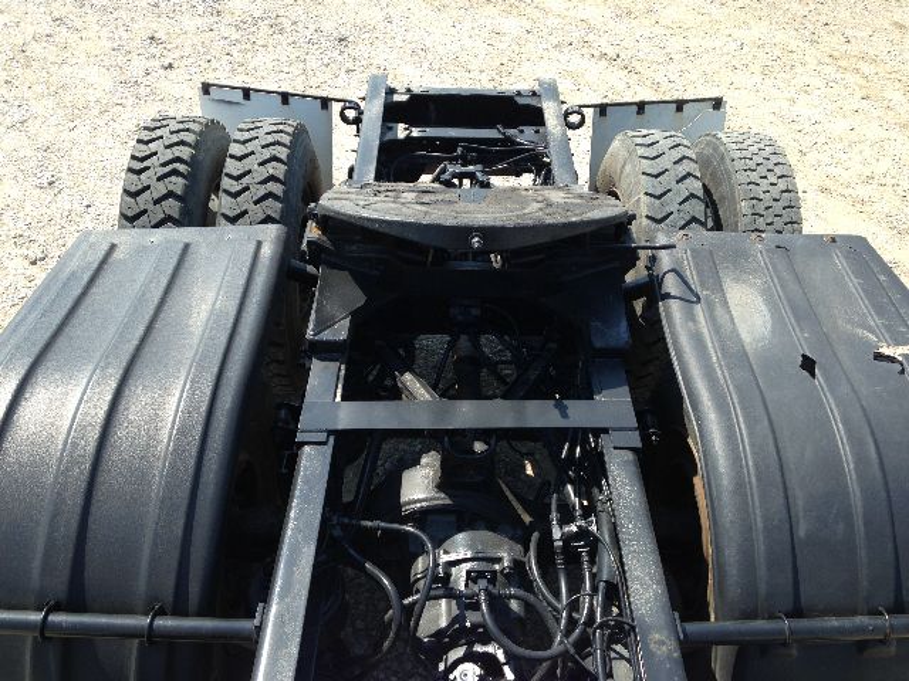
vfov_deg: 42.9
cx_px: 454
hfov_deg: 55.4
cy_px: 340
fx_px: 867
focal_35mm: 33
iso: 50
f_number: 2.4
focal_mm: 4.12
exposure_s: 1/686
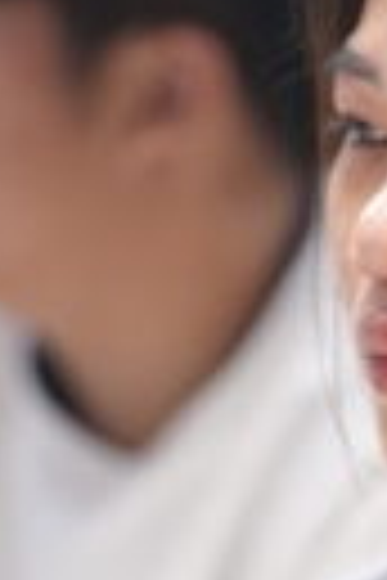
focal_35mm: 507
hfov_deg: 2.7
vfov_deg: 4.0
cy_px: 935
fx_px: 8175
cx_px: 506
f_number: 2.8
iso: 1250
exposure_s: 1/100
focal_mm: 101
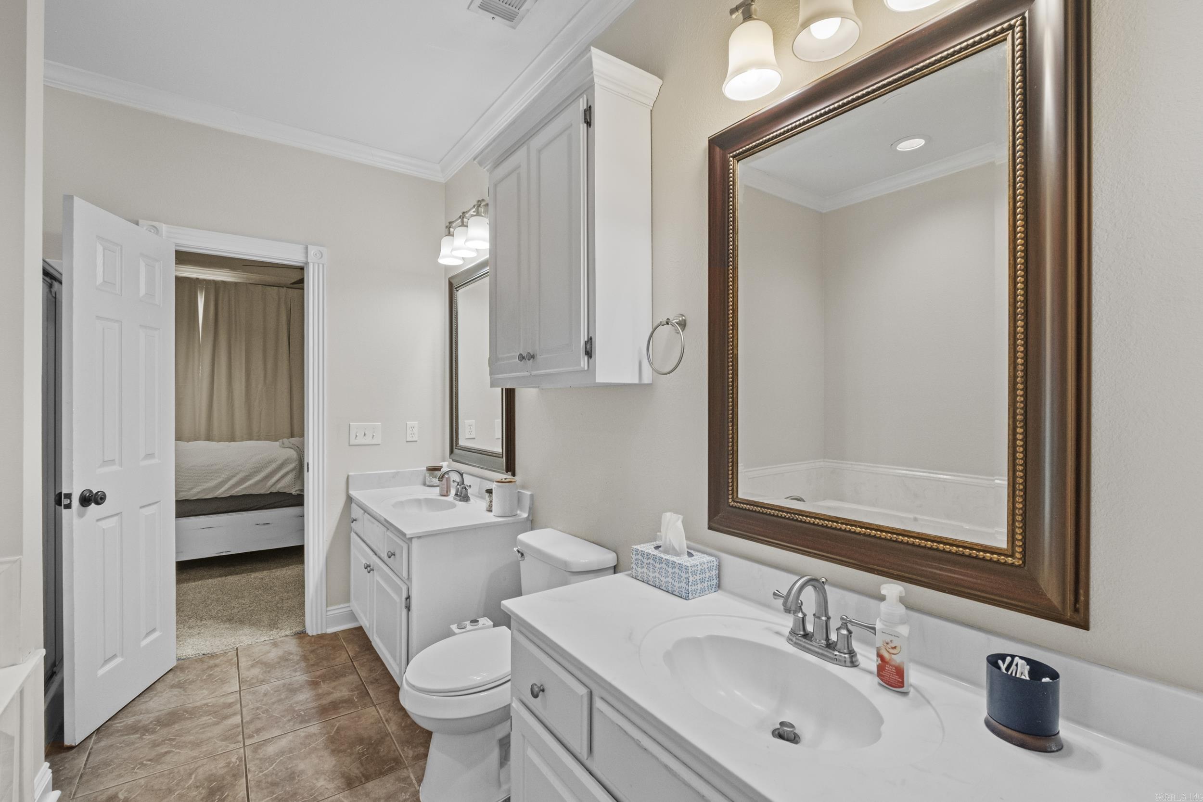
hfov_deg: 100.4
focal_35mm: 15
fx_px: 501
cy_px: 401
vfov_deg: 77.3
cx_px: 602
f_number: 8
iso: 400
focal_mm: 10
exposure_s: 1/2
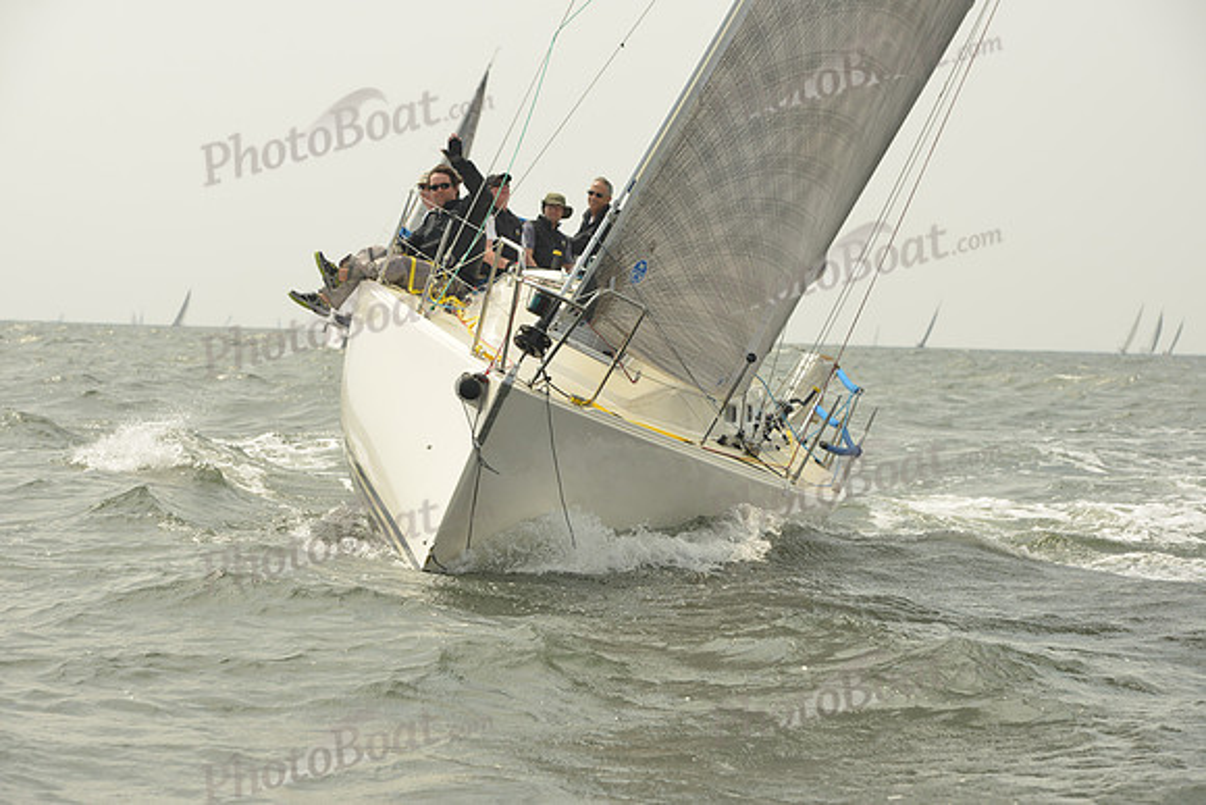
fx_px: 3686
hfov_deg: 18.6
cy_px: 402
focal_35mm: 110
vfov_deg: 12.5
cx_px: 603
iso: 320
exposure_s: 1/1250
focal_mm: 110
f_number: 9
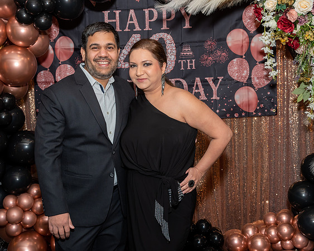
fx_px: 469
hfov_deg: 37.0
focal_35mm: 50
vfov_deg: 30.0
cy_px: 117
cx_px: 165
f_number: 7.1
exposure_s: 1/250
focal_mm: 28
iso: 500
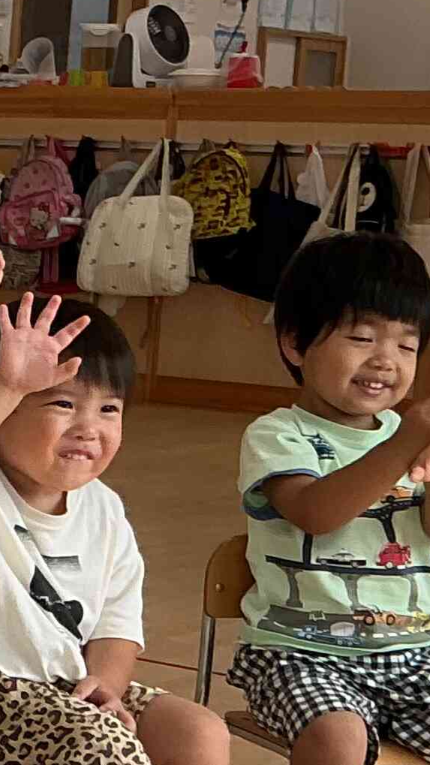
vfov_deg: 17.1
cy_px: 464
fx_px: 2534
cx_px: -691
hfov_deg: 8.6
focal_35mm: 125
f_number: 1.8
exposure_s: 1/130
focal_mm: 3
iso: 20
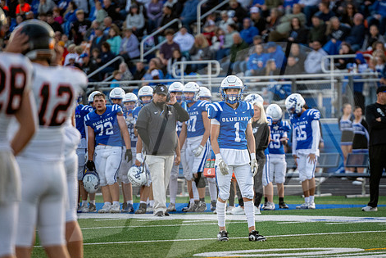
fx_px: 3198
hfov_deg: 6.9
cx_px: 260
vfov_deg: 4.6
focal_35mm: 298
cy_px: 149
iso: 1250
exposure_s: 1/1600
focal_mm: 200
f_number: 2.8
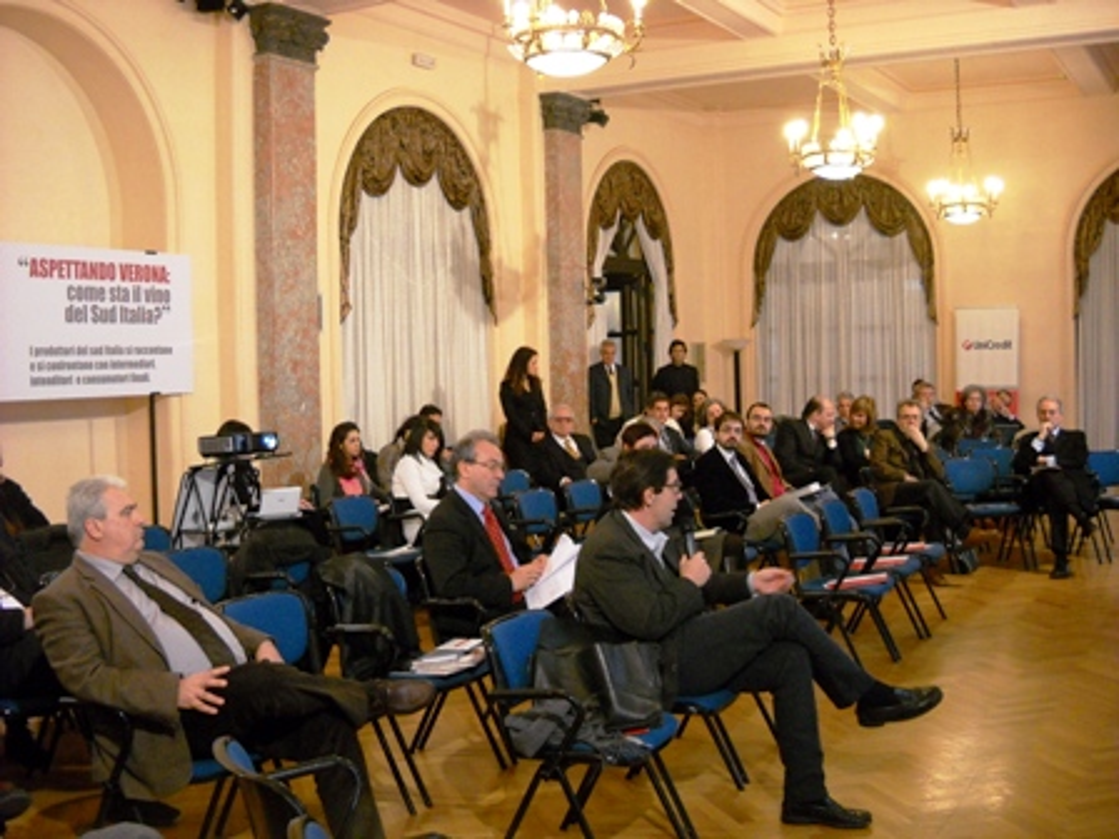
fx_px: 1325
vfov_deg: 35.1
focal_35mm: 41
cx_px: 560
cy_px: 420
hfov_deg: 45.8
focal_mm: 6.72
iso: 496
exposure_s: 1/38
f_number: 3.1
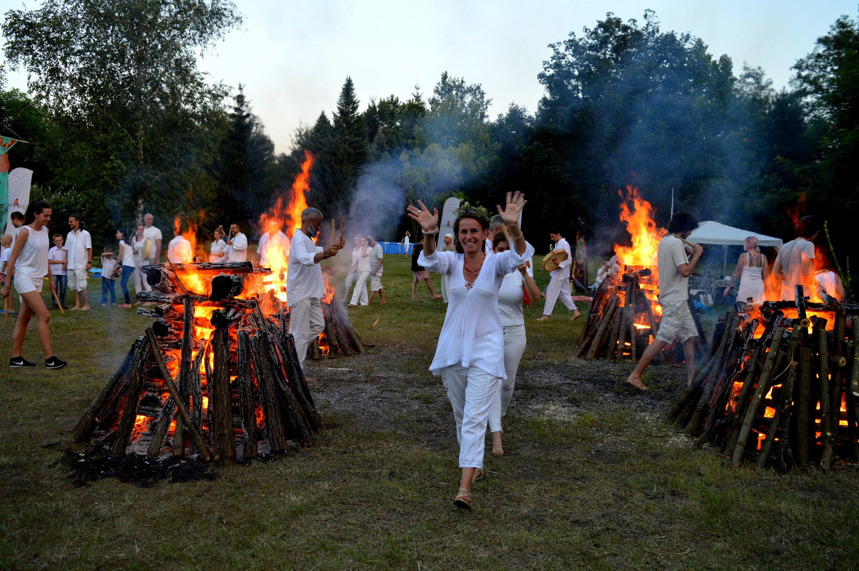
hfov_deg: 62.0
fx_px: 715
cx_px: 430
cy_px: 286
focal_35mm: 30
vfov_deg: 43.5
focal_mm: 20
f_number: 5.6
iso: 360
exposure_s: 1/125
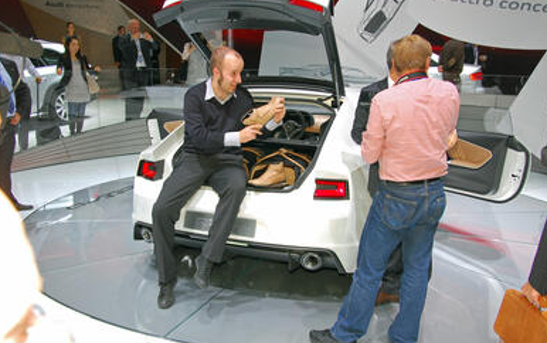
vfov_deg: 32.4
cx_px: 268
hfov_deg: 49.8
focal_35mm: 40
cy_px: 170
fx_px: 590
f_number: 5
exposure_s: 1/100
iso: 200
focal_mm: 25
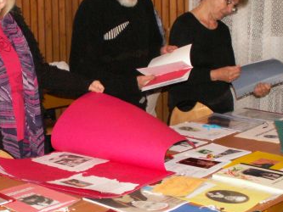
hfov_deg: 23.1
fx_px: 687
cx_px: 85
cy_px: 115
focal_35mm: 84
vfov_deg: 17.6
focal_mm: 5.86
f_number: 2.8
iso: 160
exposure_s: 1/40
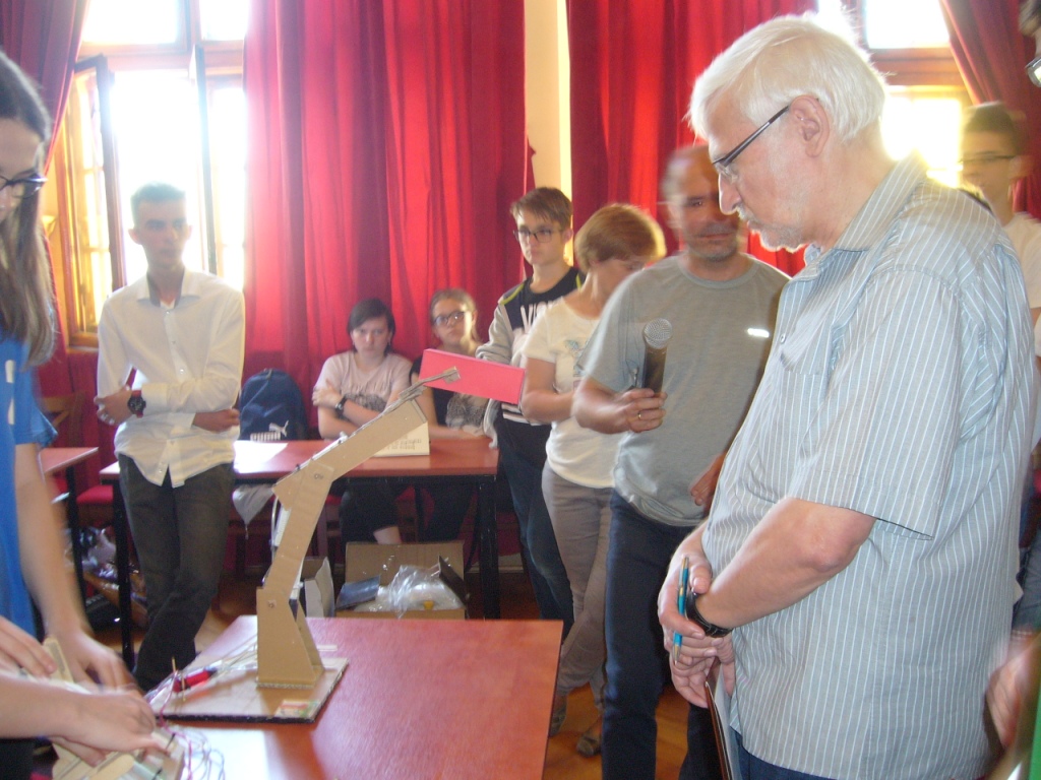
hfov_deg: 52.6
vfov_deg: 40.7
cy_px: 390
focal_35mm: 35
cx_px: 520
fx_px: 1053
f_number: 2.8
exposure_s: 1/8
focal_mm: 5.8
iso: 125
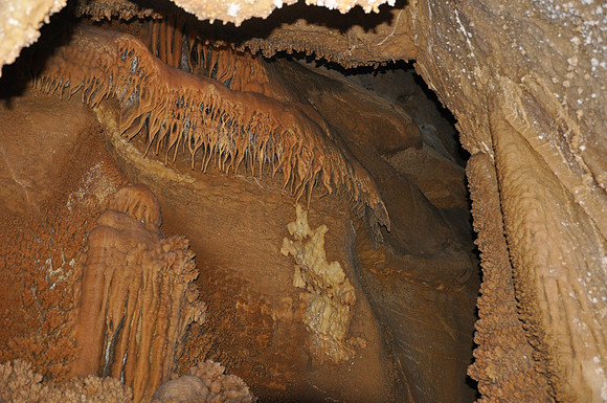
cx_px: 304
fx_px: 631
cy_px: 202
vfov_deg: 35.4
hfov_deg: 51.3
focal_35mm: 38
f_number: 4
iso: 800
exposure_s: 1/60
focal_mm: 25
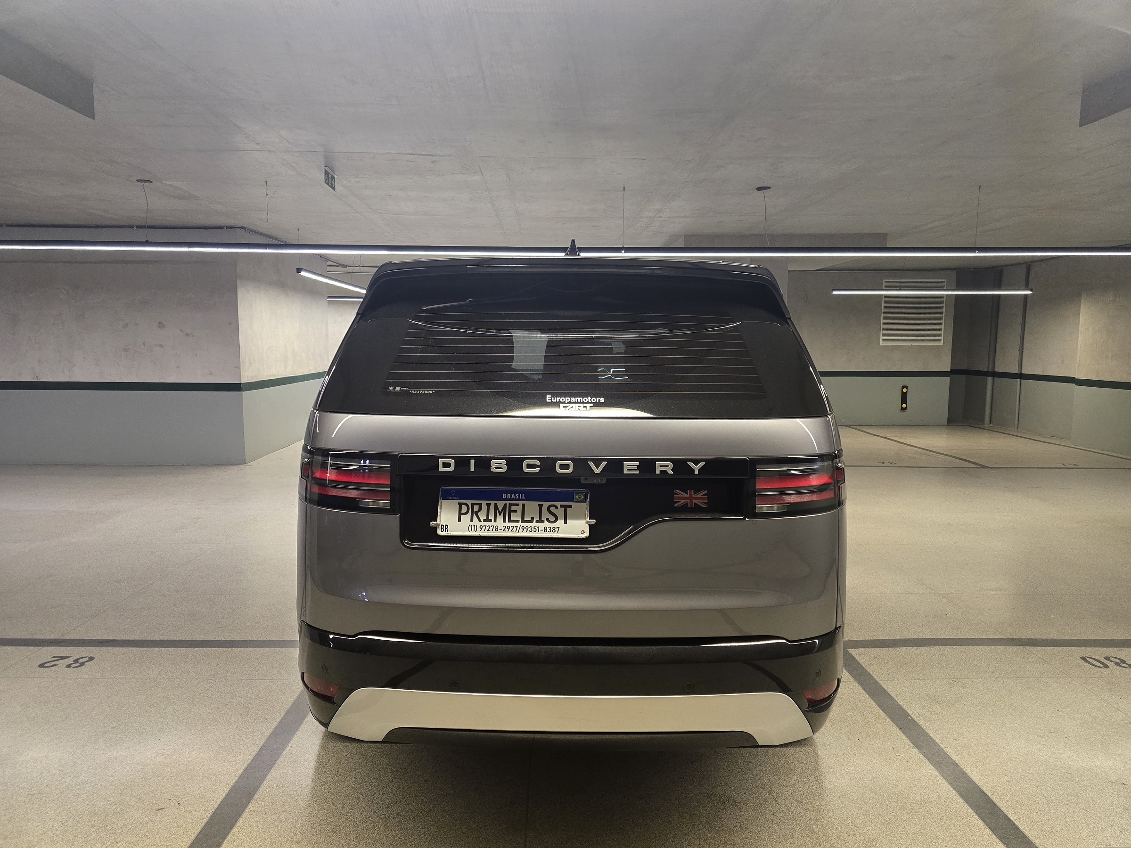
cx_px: 566
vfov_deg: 58.9
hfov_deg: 73.9
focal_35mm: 23
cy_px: 424
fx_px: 751
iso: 640
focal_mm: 6.3
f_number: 1.7
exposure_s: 1/60
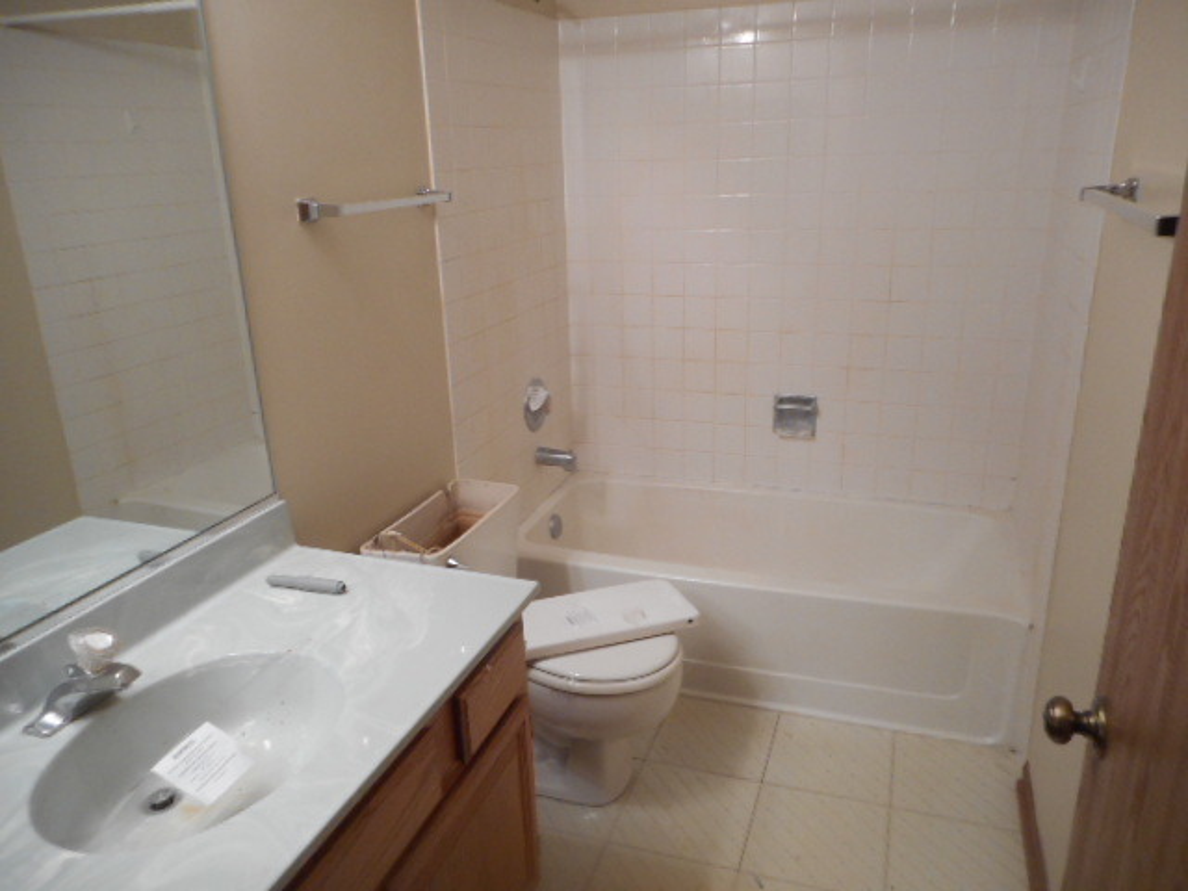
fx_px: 858
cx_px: 594
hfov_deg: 69.4
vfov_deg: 54.9
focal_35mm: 25
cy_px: 446
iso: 200
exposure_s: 1/30
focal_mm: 4.5
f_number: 3.7
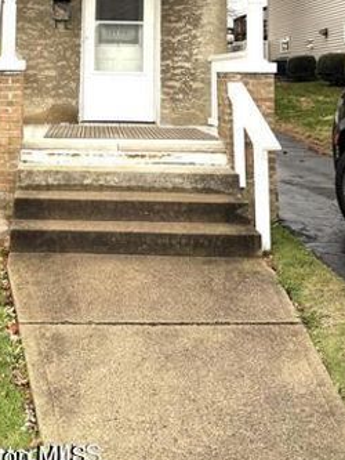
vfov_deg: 36.8
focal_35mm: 48
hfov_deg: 29.5
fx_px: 637
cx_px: 63
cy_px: 35
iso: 100
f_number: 1.78
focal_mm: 6.76
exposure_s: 1/2445
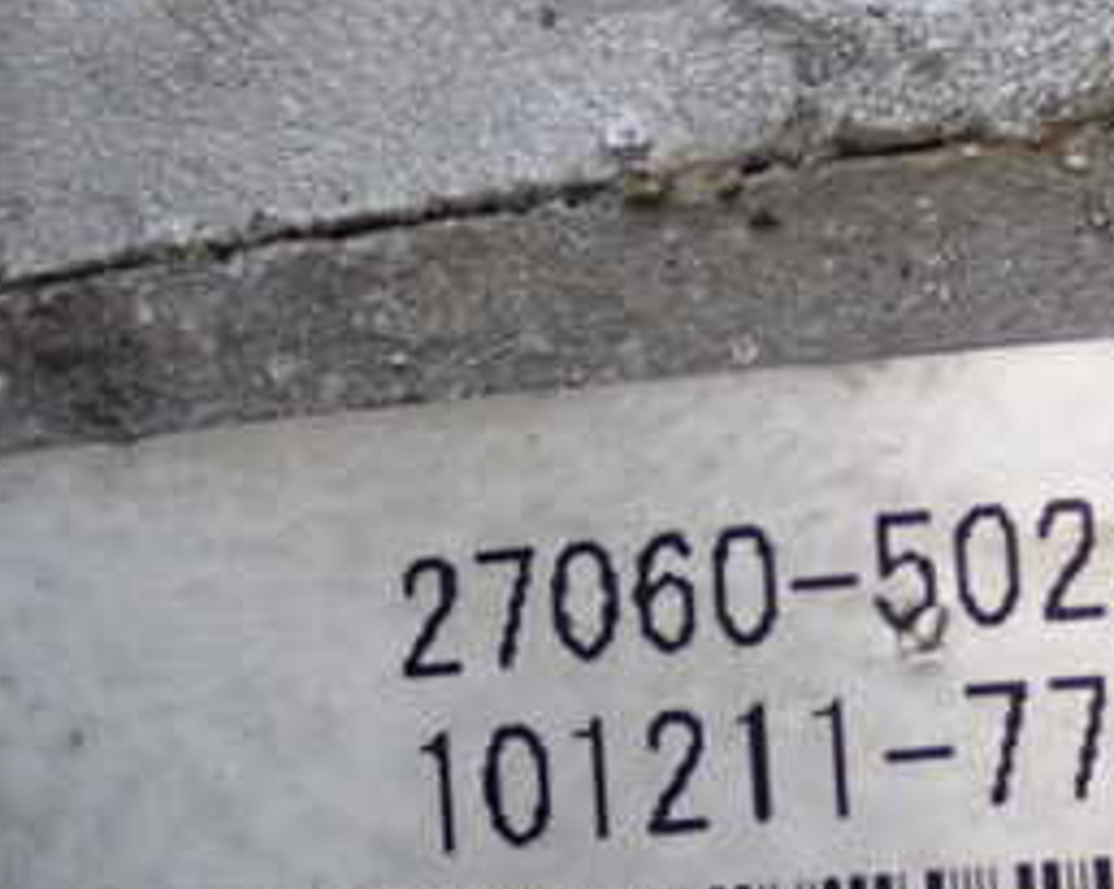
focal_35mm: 187
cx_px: 815
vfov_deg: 8.2
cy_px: 854
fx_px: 6158
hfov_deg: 10.3
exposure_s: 1/80
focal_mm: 14.62
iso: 500
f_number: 4.3
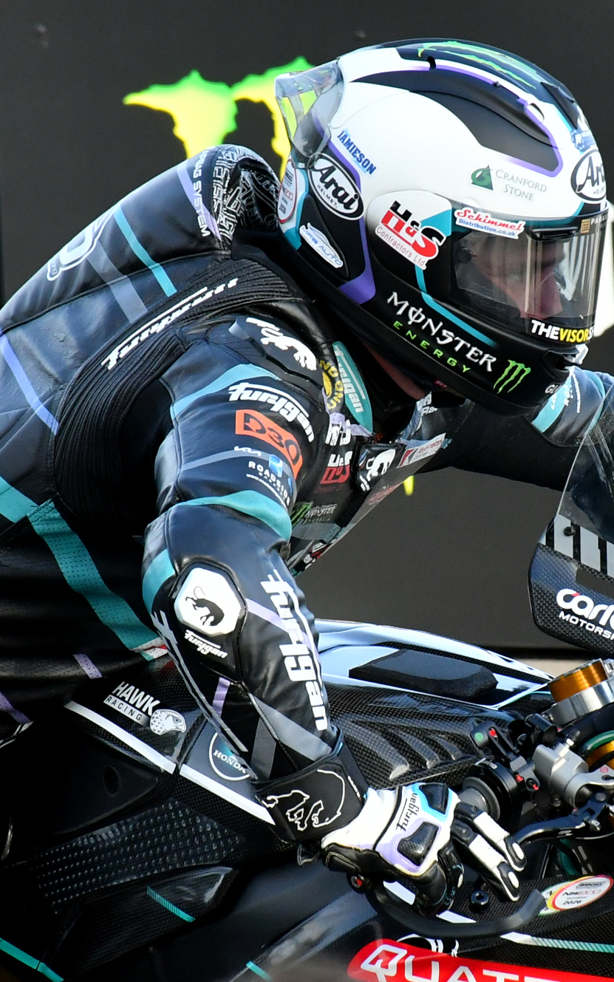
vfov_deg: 6.5
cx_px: 330
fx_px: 8618
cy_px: 491
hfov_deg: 4.1
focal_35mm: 322
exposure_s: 1/800
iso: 1250
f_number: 7.1
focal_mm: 140
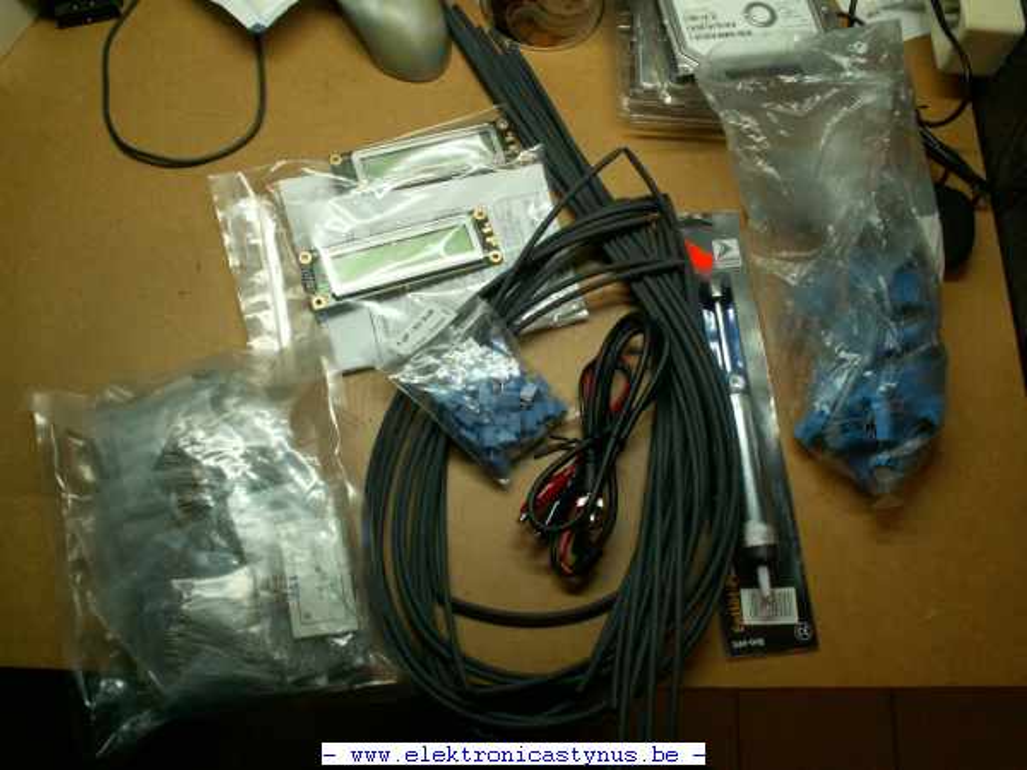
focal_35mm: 35
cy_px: 385
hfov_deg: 52.6
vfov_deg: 40.7
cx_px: 514
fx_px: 1038
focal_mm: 5.86
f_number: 2.8
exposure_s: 1/40
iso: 125
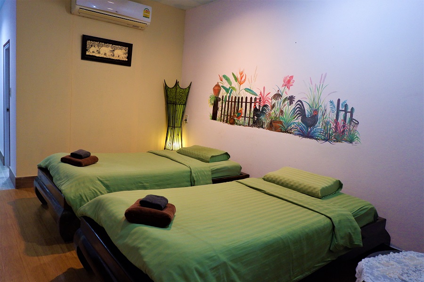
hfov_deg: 73.7
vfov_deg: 53.1
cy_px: 141
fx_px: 283
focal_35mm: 24
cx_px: 212
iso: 2000
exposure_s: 1/34
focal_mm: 16.7
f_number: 3.5
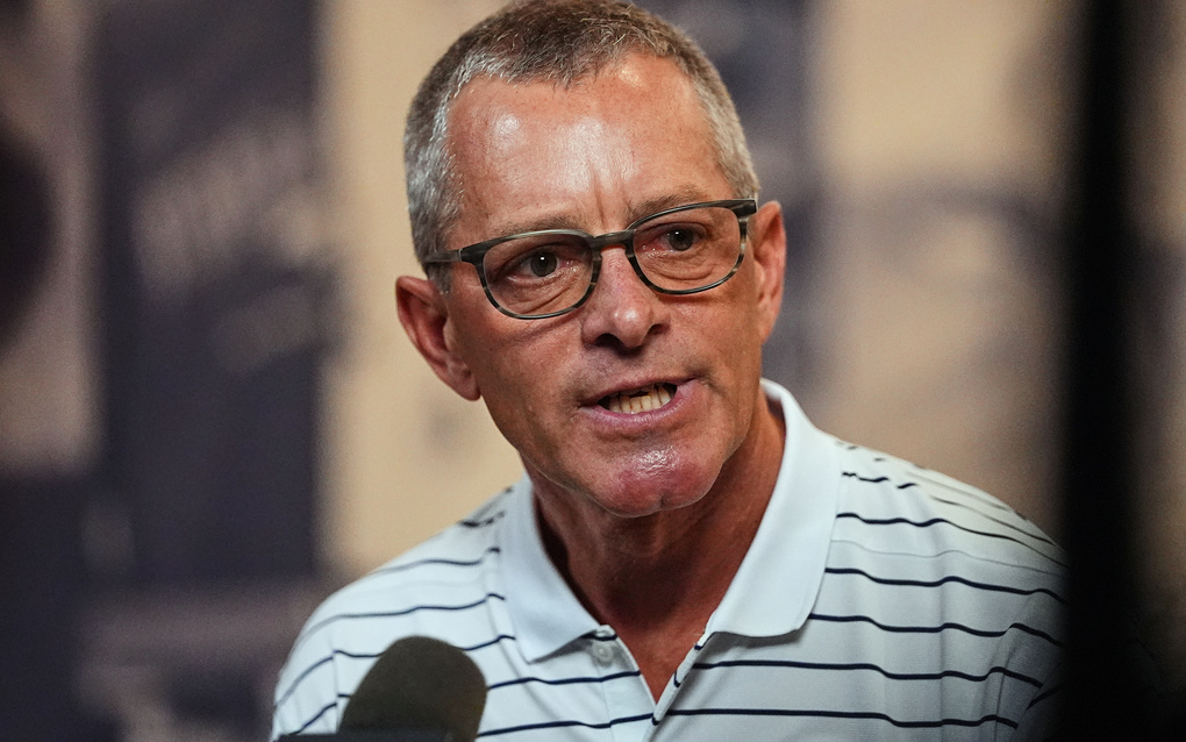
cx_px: 594
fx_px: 7080
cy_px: 348
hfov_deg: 9.6
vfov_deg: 6.0
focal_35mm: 219
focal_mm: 143
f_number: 2
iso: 5000
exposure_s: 1/3200
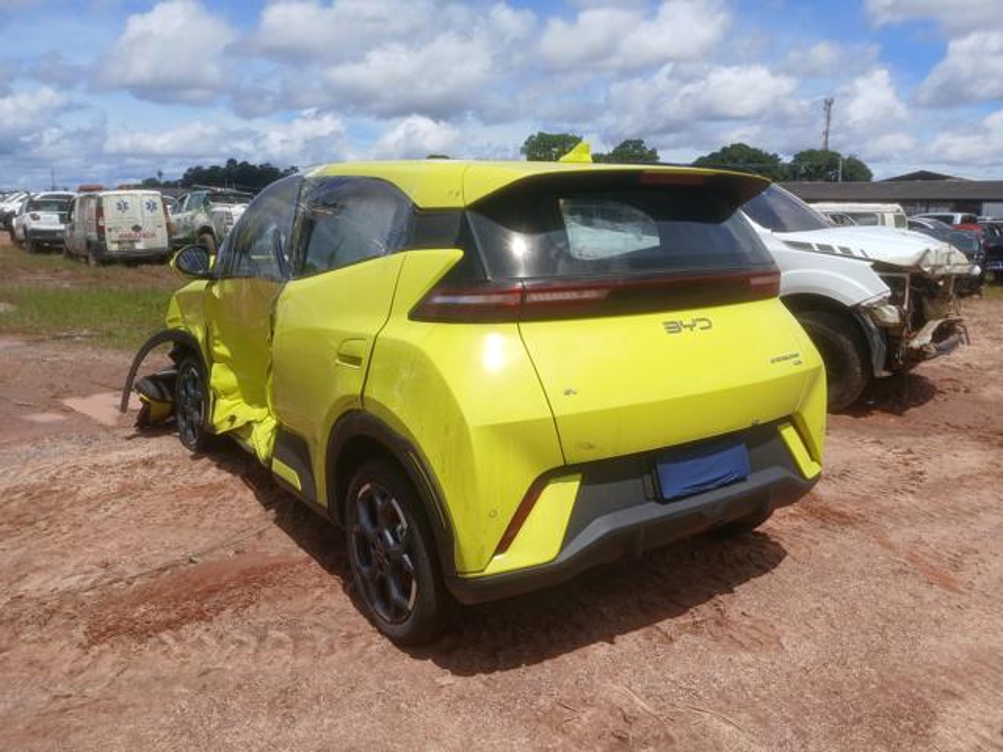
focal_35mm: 26
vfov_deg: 53.1
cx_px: 502
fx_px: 753
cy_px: 376
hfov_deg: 67.3
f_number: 1.8
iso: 20
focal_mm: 3.98
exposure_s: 1/1052
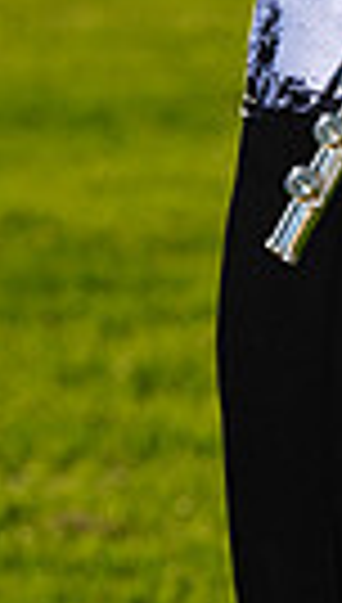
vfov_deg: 3.1
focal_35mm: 702
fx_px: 11247
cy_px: -328
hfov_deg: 1.7
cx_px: 454
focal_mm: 200
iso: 125
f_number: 7.1
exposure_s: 1/500
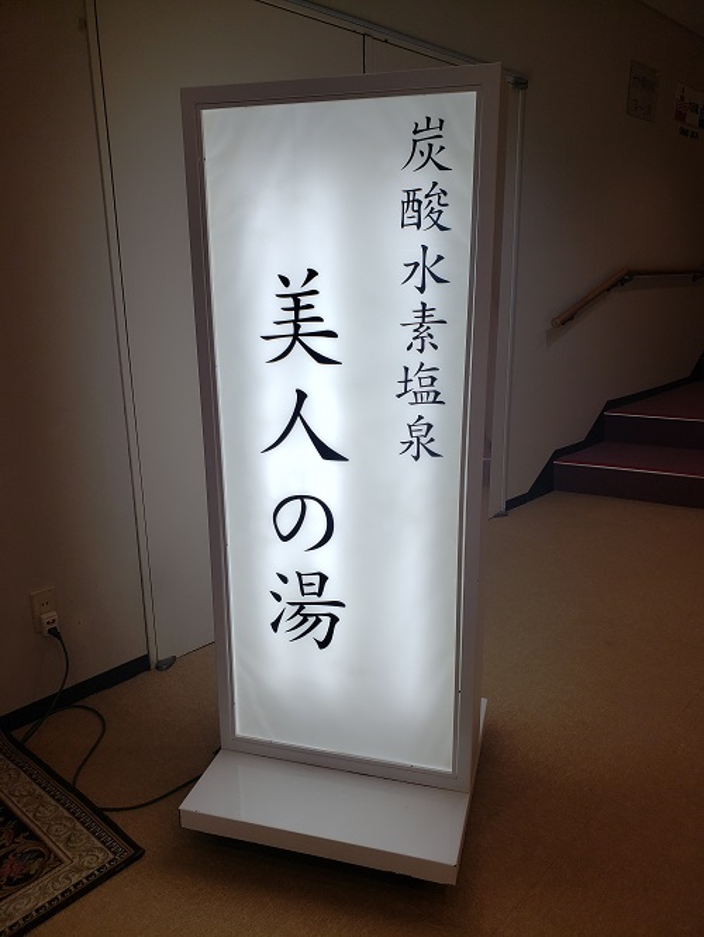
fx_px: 705
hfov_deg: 53.1
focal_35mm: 26
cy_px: 468
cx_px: 352
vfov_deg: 67.3
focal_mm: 4.3
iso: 50
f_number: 2.4
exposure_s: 1/100
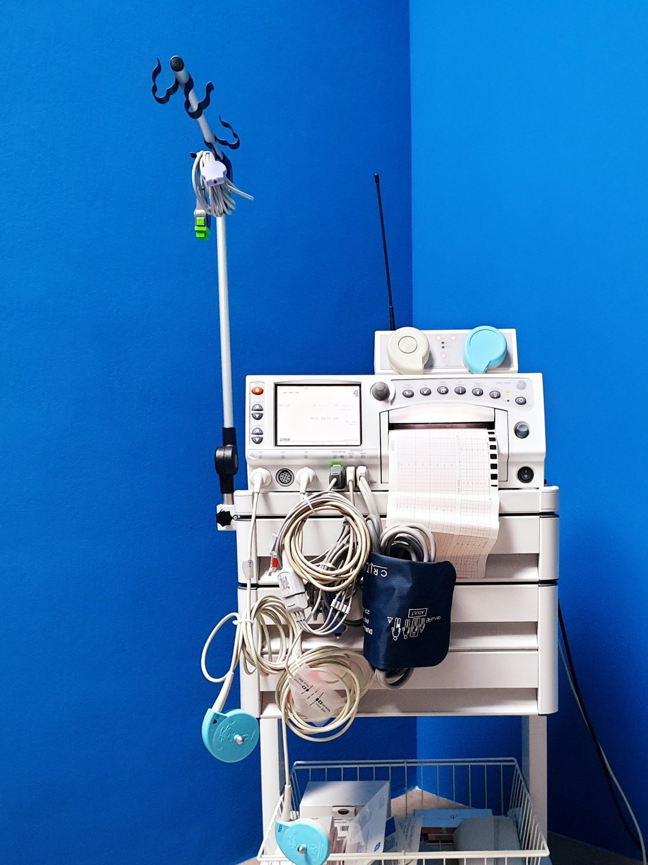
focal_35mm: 34
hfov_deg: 41.4
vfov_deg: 53.1
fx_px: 849
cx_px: 413
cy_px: 563
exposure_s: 1/50
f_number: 2.4
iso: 400
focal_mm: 4.3
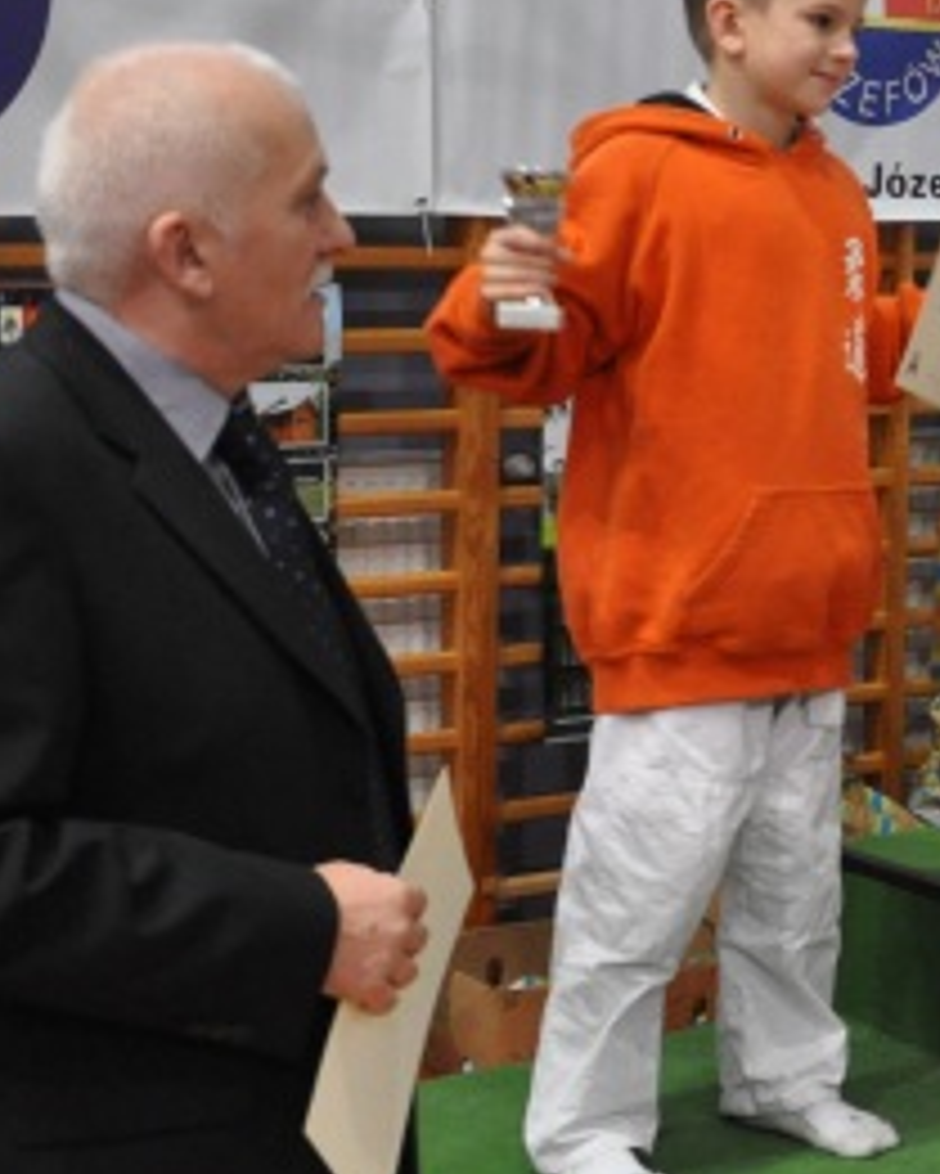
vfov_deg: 30.9
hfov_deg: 23.3
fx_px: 2120
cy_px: 598
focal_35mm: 61
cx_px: 1070
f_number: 3.5
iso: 1600
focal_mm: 18
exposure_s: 1/60
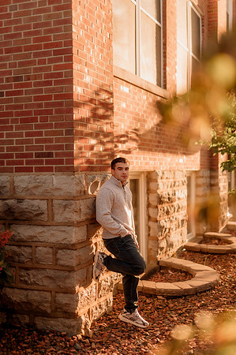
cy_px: 178
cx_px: 118
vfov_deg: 39.6
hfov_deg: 26.9
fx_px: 493
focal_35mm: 50
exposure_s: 1/1600
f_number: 1.4
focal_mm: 50
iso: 250
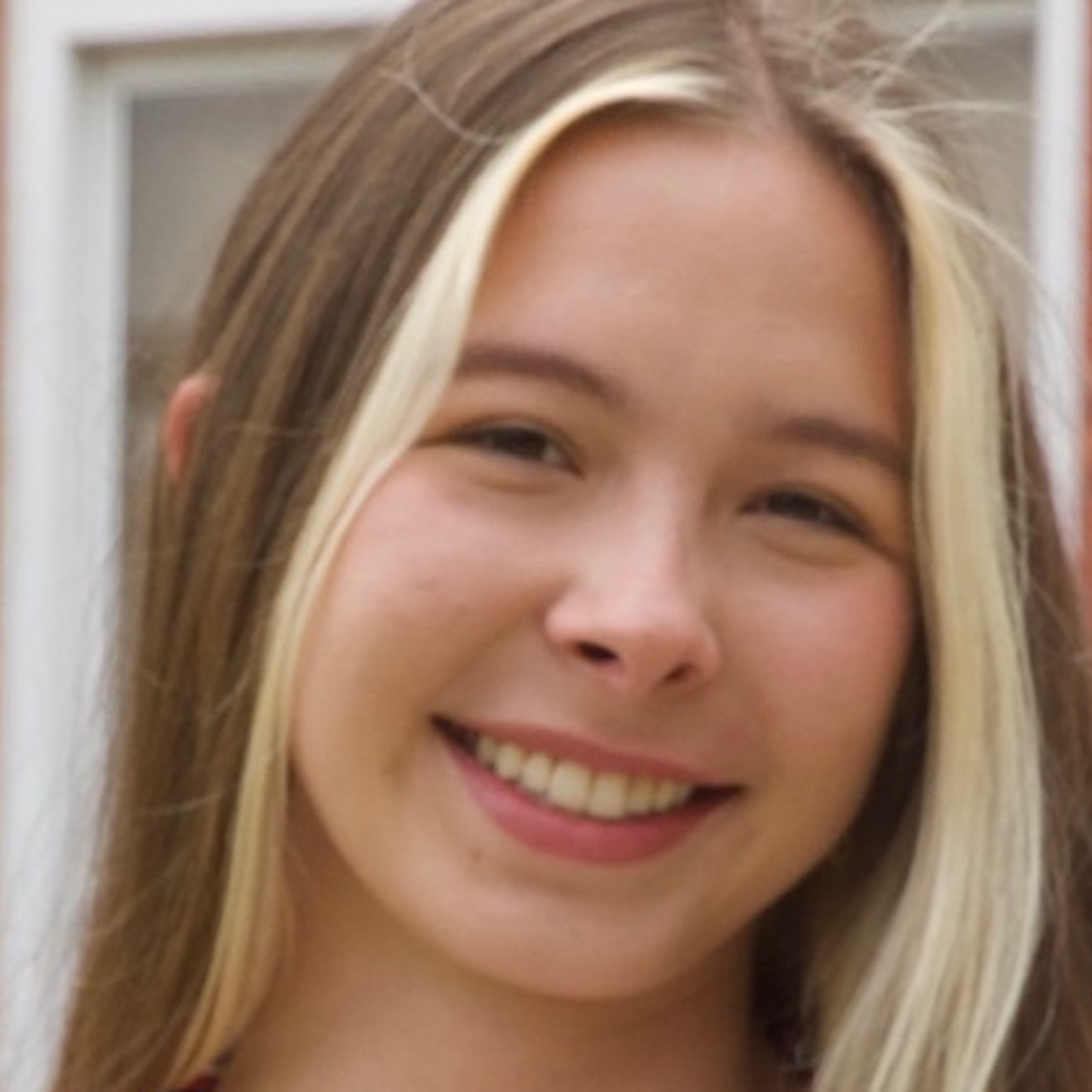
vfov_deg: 3.6
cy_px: 878
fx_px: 17560
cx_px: 368
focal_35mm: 492
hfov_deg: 3.6
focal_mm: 70
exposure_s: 1/100
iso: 250
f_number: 11
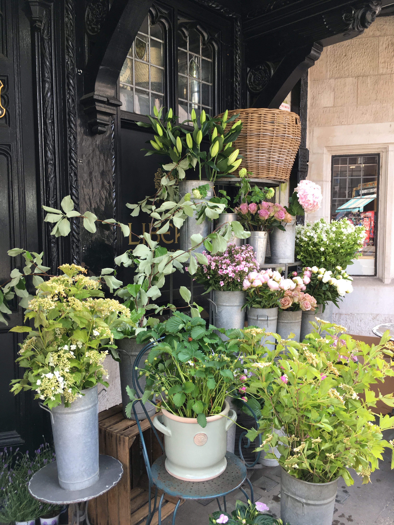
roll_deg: +0.6
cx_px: 197
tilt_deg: -4.1
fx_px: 440
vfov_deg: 61.7
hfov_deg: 48.2
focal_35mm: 29
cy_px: 262
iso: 32
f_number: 2.2
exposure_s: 1/100
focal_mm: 4.15
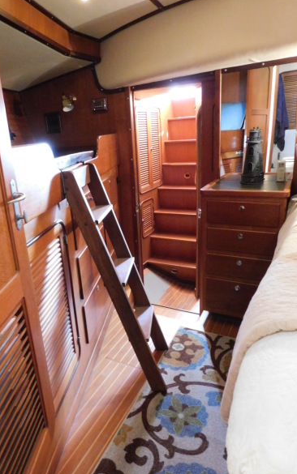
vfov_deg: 72.5
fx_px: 324
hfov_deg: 49.0
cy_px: 234
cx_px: 118
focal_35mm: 25
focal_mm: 4
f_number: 3
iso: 800
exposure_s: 1/4
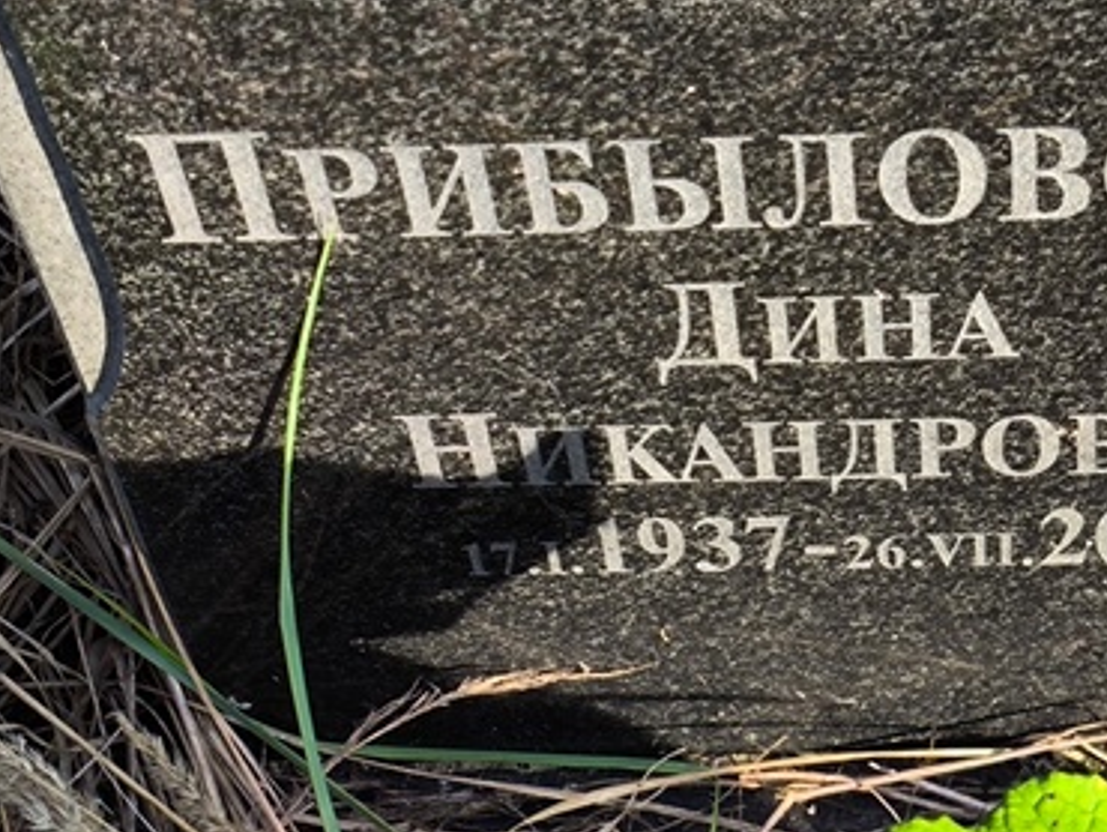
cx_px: 693
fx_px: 3456
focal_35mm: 108
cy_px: 30
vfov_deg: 13.6
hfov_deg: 18.2
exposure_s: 1/373
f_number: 1.7
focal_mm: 4.71
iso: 50
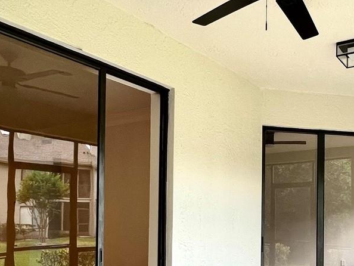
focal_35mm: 35
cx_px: 251
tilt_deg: +0.0
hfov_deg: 51.1
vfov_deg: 39.1
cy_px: 214
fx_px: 358
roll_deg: -0.7
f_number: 1.8
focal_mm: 1.57
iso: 80
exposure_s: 1/99
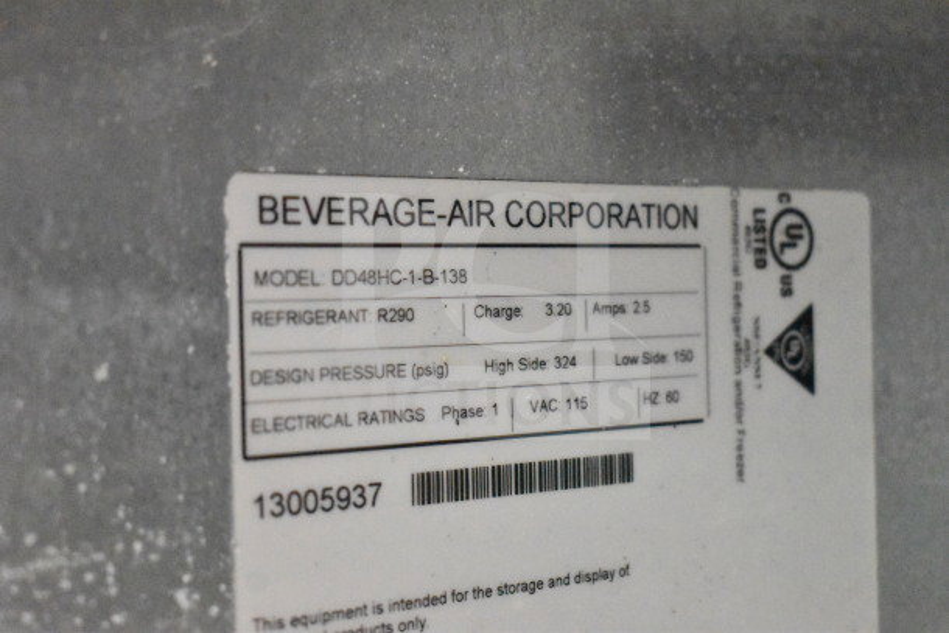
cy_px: 316
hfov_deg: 33.4
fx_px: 1582
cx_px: 474
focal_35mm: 60
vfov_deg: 22.6
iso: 25600
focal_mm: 40
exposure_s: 1/30
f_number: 4.8
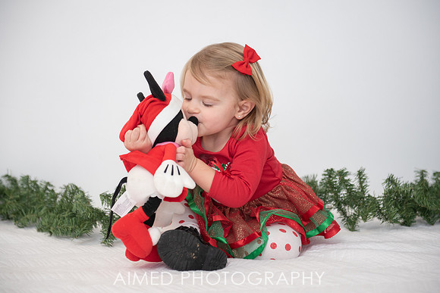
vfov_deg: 18.9
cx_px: 223
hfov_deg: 28.0
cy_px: 144
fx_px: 881
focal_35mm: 72
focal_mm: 70
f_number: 2.8
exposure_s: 1/200
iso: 500
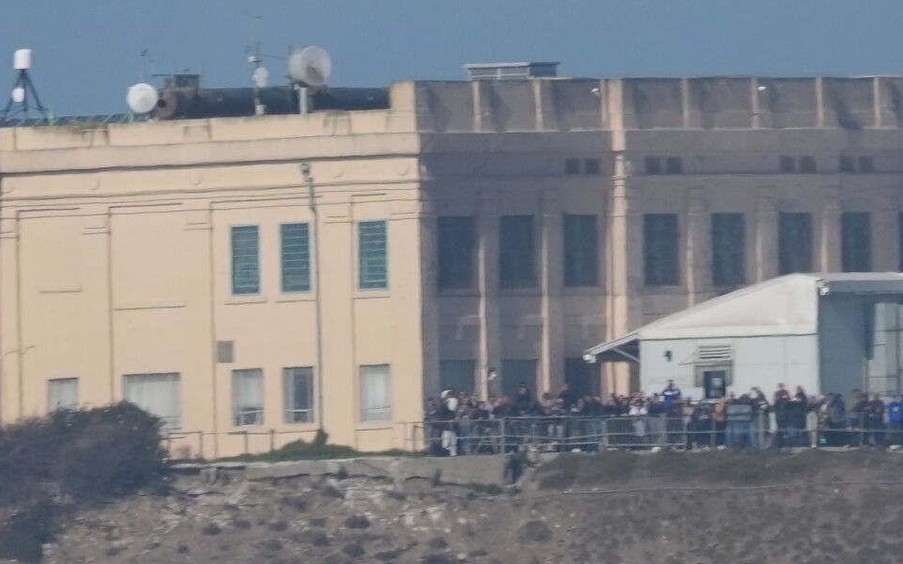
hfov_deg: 0.8
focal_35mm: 2767
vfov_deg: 0.5
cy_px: -319
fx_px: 68099
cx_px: 702
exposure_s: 1/3200
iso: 200
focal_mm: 400
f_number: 4.5
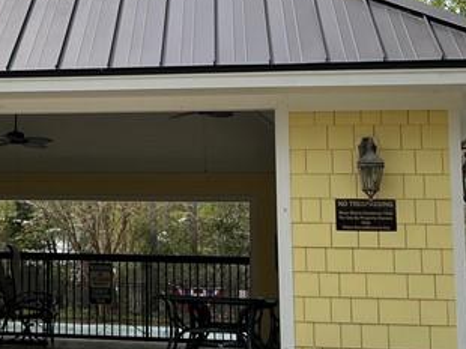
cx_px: -48
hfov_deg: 21.6
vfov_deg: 17.1
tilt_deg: +11.3
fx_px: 1157
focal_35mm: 86
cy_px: 98
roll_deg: -1.2
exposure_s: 1/3077
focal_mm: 5.7
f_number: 1.5
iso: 50
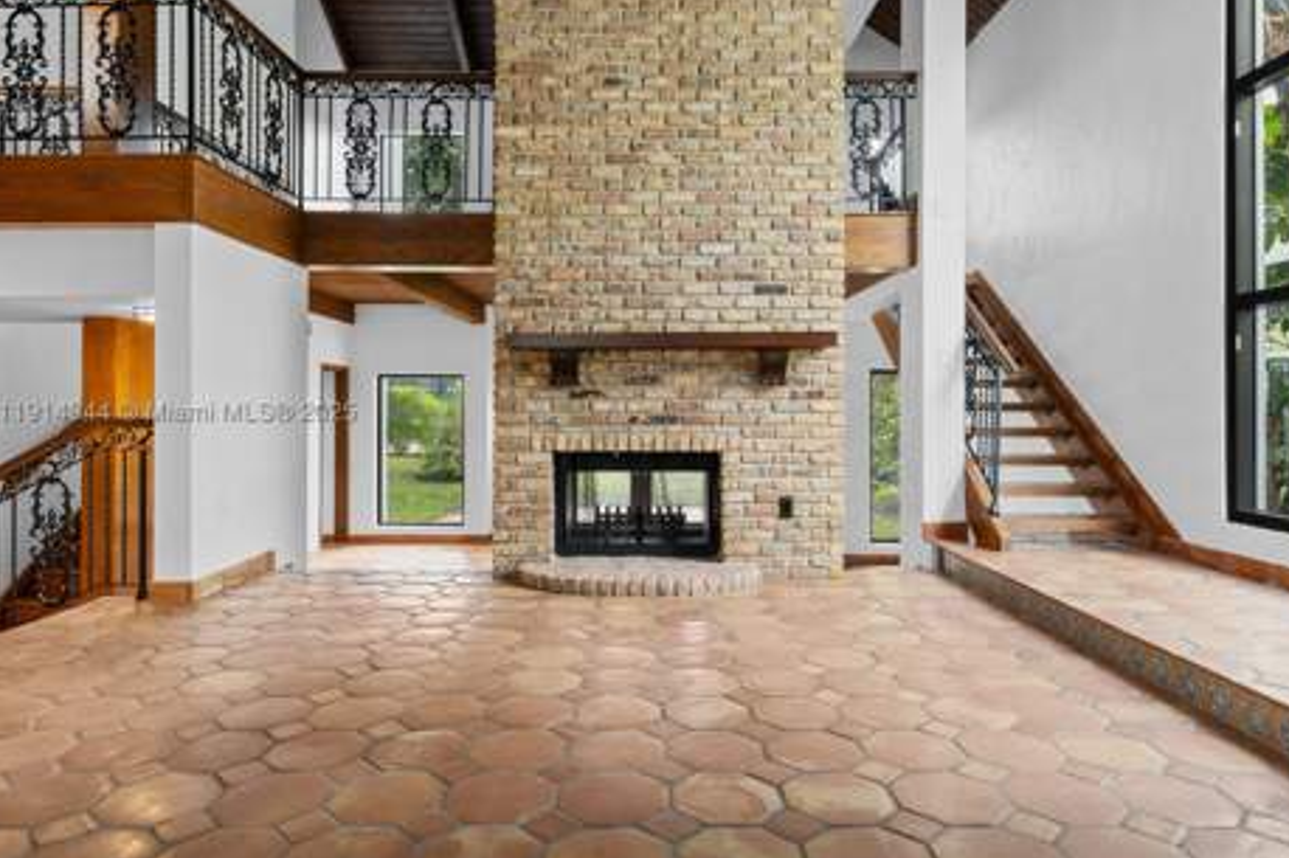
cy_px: 415
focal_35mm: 22
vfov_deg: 57.2
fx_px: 787
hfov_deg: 78.6
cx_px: 650
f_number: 8
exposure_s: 1
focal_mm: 21
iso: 320
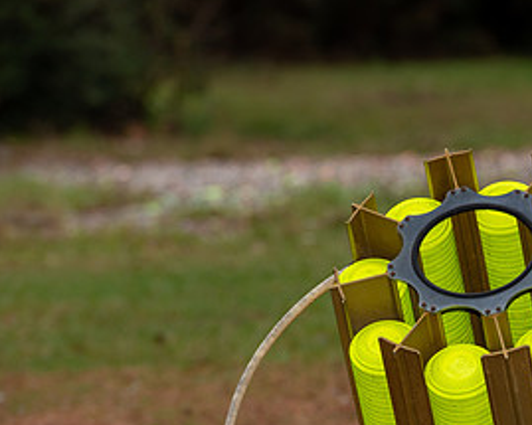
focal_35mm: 405
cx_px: 463
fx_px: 6374
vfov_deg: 3.8
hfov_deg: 4.8
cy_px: 326
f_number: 6.3
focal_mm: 200
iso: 320
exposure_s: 1/160
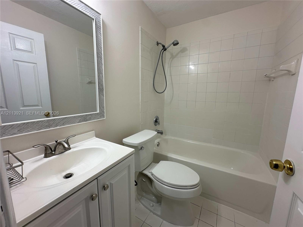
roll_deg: -0.3
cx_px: 152
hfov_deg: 102.1
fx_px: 123
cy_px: 114
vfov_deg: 85.7
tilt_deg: -7.2
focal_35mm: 14
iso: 40
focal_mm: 2.22
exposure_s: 1/134
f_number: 2.2
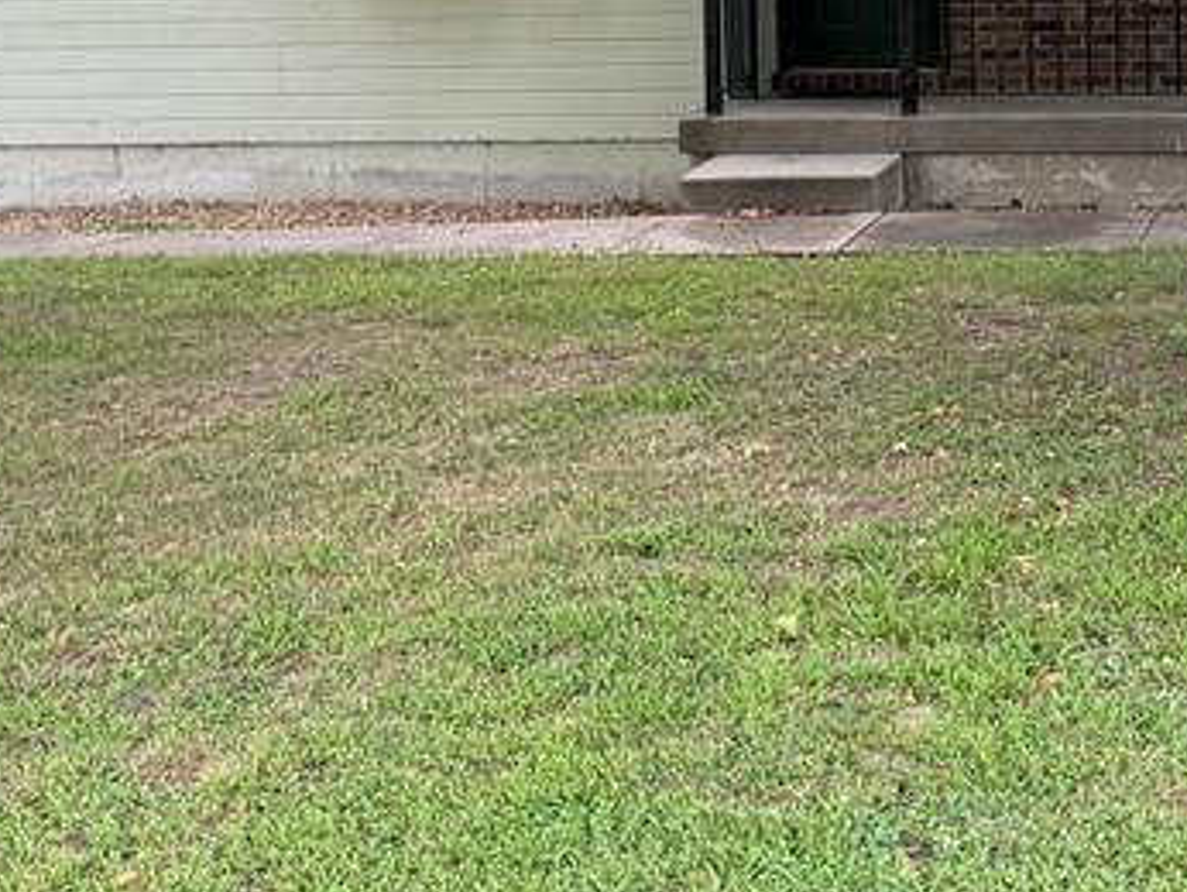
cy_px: -62
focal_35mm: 71
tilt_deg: -0.1
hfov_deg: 27.0
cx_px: 909
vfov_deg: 19.9
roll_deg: -0.7
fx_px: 2436
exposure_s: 1/438
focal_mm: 6.76
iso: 100
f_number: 1.78
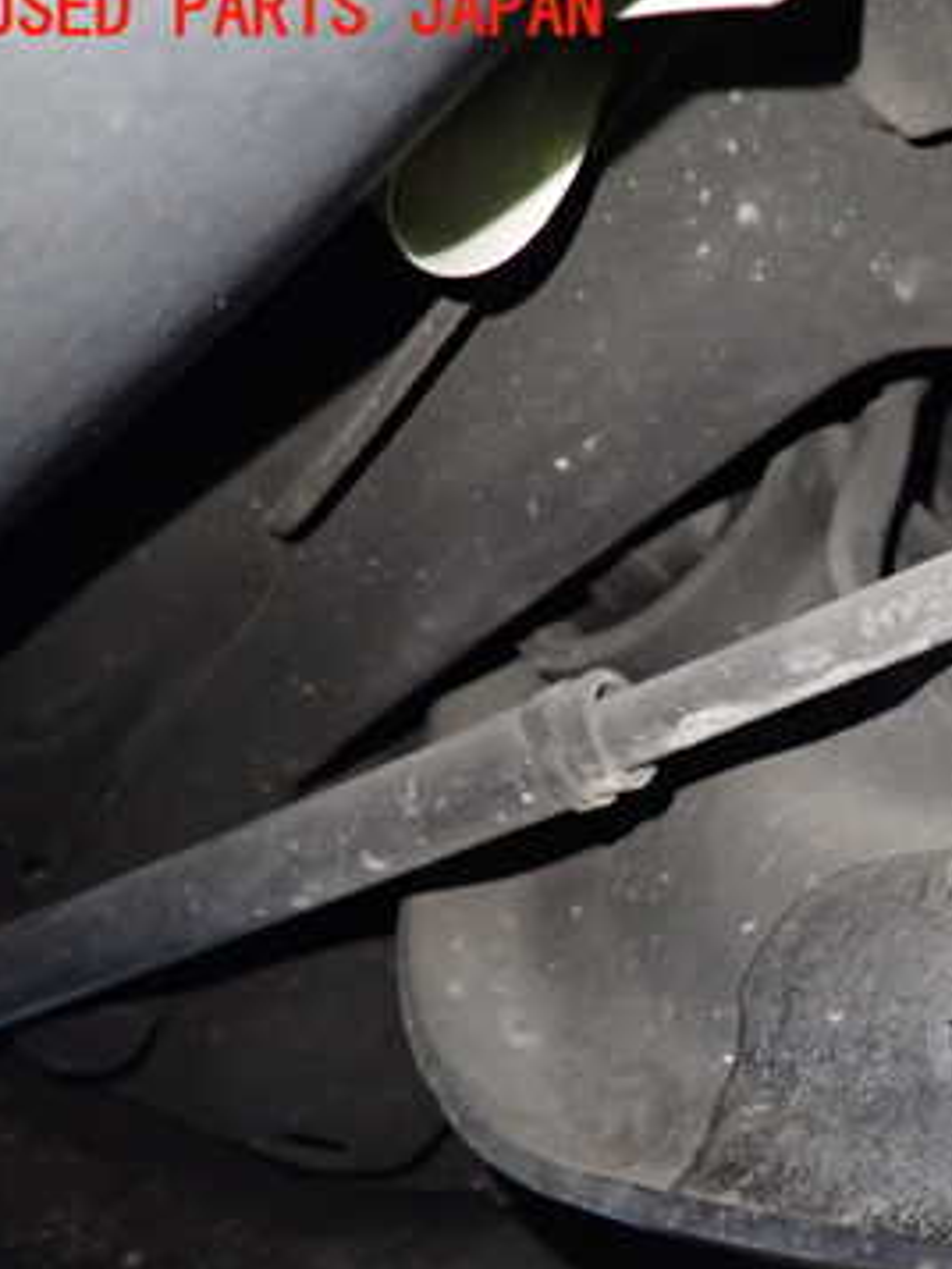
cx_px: 1023
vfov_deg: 44.5
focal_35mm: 42
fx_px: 1539
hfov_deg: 31.0
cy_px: 768
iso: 500
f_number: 2
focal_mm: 4.5
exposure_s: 1/30
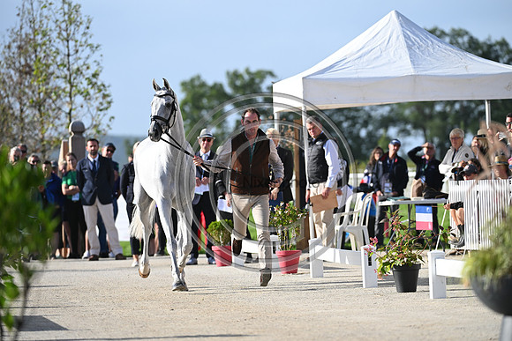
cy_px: 170
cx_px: 256
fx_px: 4125
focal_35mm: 290
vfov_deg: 4.7
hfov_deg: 7.1
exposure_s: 1/1600
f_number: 5
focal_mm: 290
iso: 500
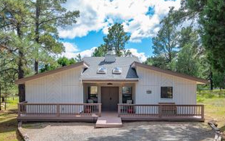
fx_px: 221
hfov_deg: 53.9
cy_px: 86
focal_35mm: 36
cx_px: 103
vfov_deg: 35.3
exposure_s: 1/250
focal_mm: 22
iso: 125
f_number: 7.1
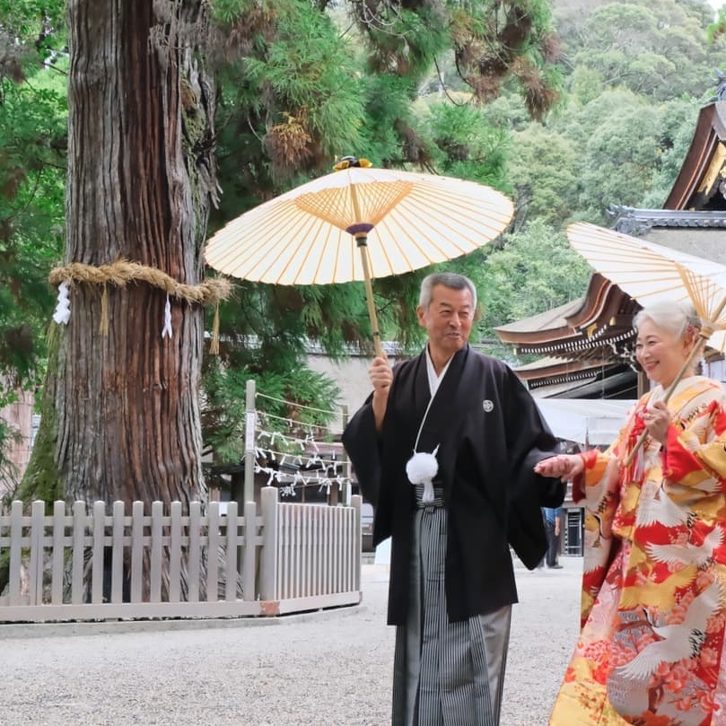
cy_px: 406
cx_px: 467
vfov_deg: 29.0
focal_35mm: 59
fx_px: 1400
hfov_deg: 28.9
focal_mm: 26.2
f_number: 5.6
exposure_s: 1/80
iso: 3200
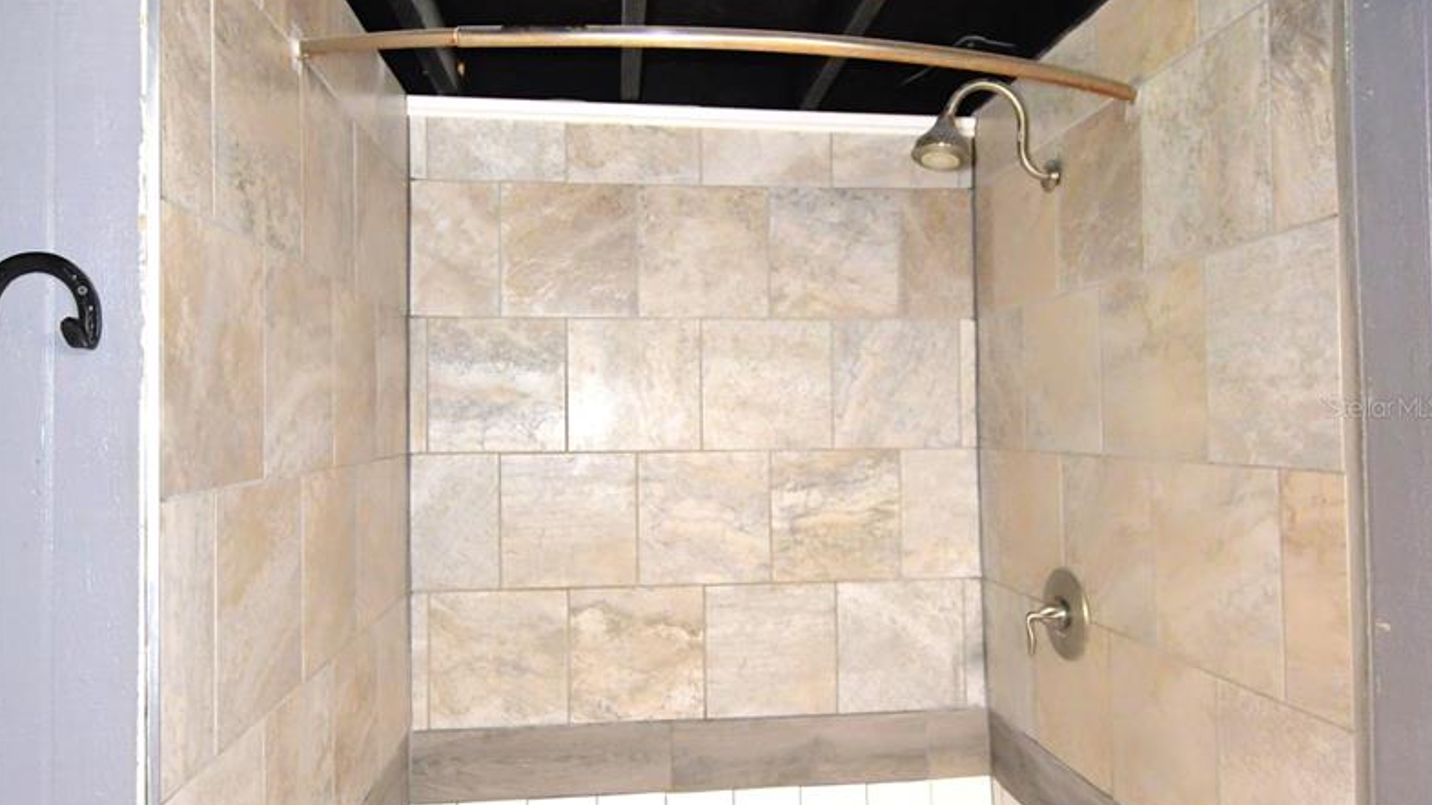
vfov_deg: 47.7
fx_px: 911
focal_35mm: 24
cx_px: 720
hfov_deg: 76.3
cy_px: 406
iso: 1000
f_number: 4.5
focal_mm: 10
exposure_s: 1/30
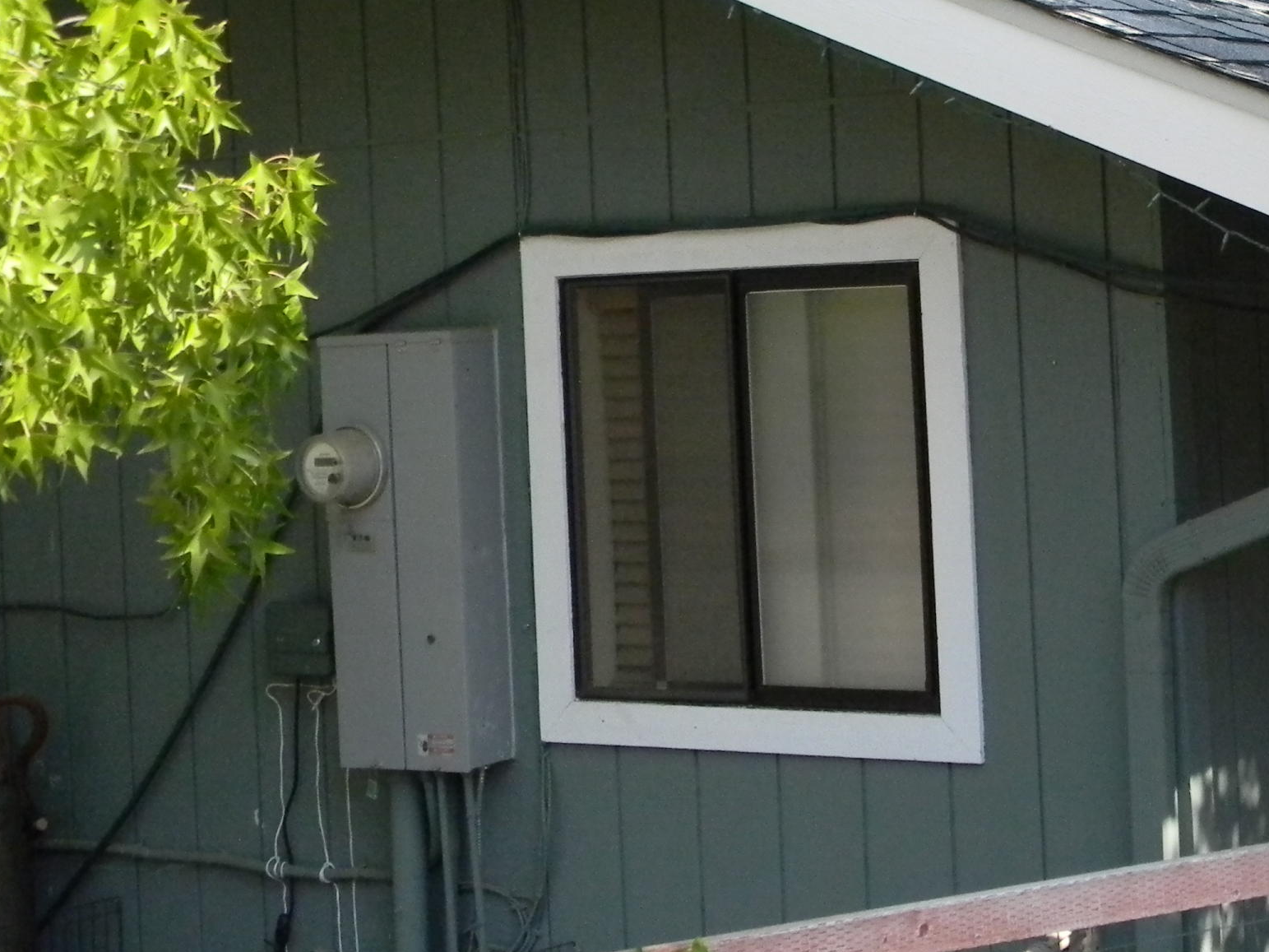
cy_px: 294
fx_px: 2566
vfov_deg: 20.9
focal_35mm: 70
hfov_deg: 26.5
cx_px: 1215
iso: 400
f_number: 7.4
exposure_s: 1/323
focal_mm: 6.4
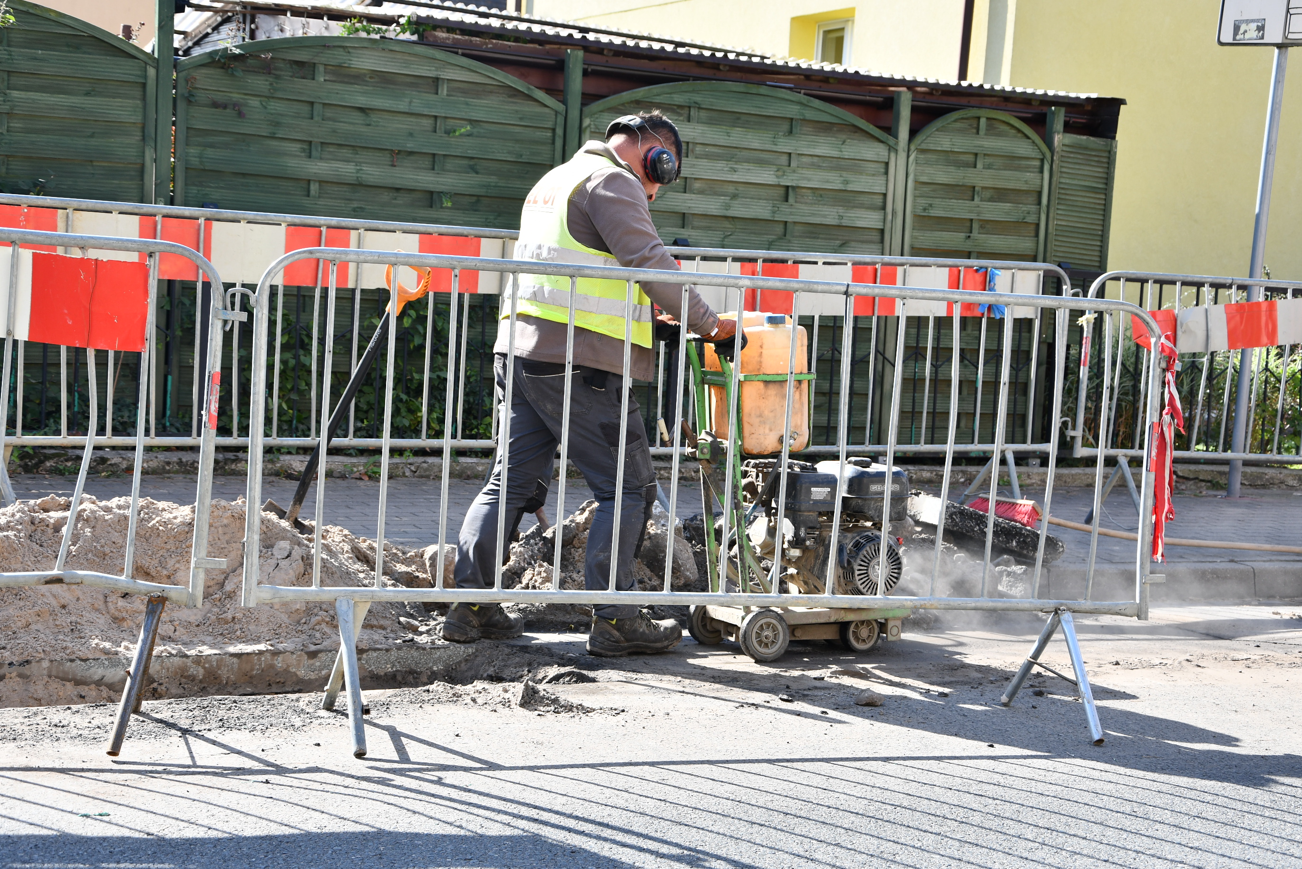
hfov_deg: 32.9
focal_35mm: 61
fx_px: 2206
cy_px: 431
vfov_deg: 22.3
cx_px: 654
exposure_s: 1/160
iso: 100
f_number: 6.3
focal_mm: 40
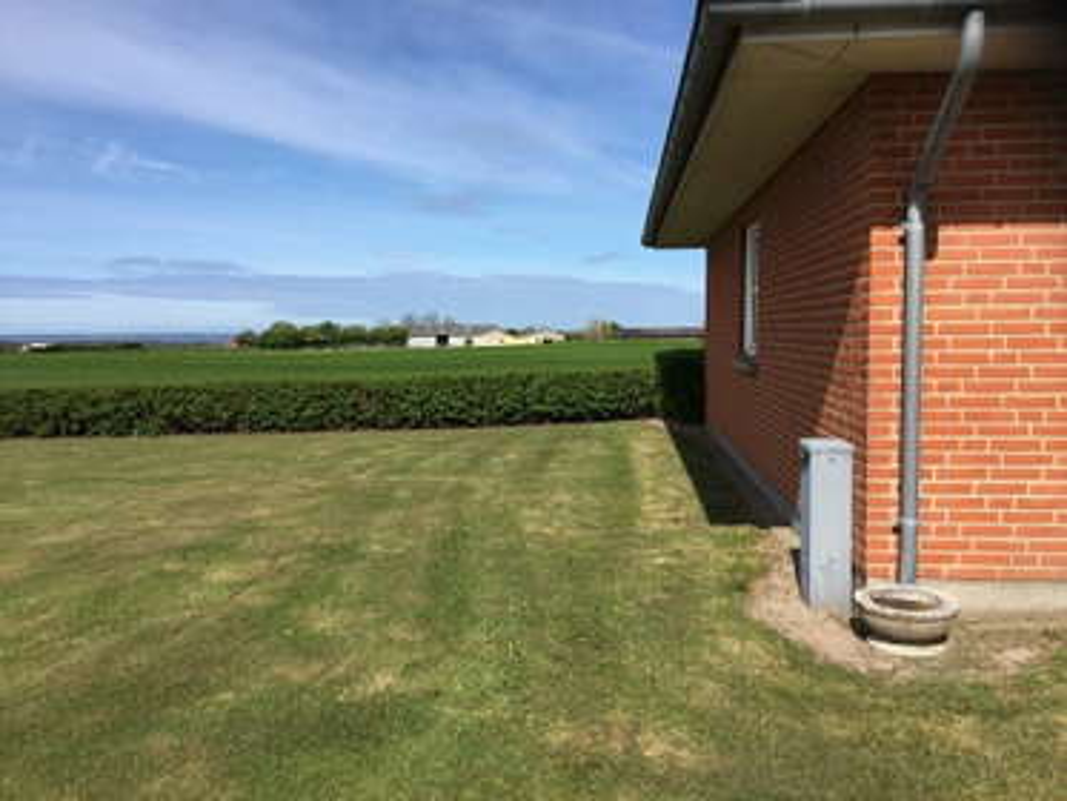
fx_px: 956
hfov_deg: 58.3
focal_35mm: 31
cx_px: 534
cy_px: 400
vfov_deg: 45.5
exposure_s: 1/1538
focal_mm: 3.3
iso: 25
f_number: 2.4
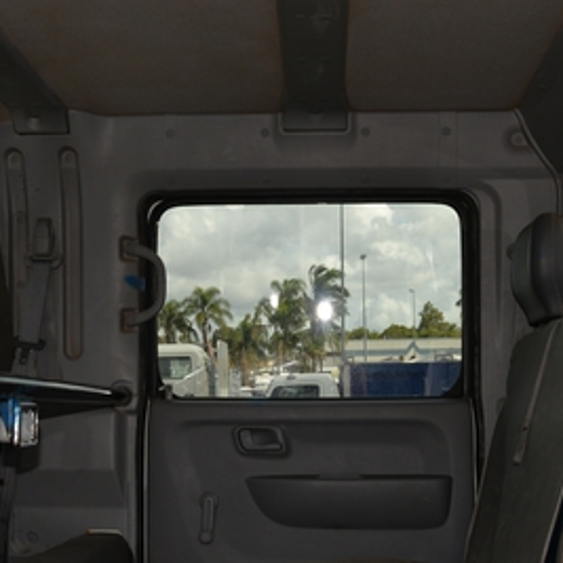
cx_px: 264
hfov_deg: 29.1
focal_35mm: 59
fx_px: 1086
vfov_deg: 28.9
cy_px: 358
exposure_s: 1/160
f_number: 6.3
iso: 100
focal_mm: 18
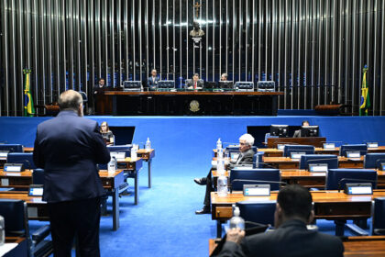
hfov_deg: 51.9
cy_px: 128
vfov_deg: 35.9
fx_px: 396
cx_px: 192
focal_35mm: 37
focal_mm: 37
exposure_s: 1/125
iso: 2500
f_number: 2.8
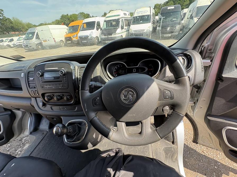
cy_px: 88
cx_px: 118
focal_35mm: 14
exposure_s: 1/176
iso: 64
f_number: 2.2
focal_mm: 2.22
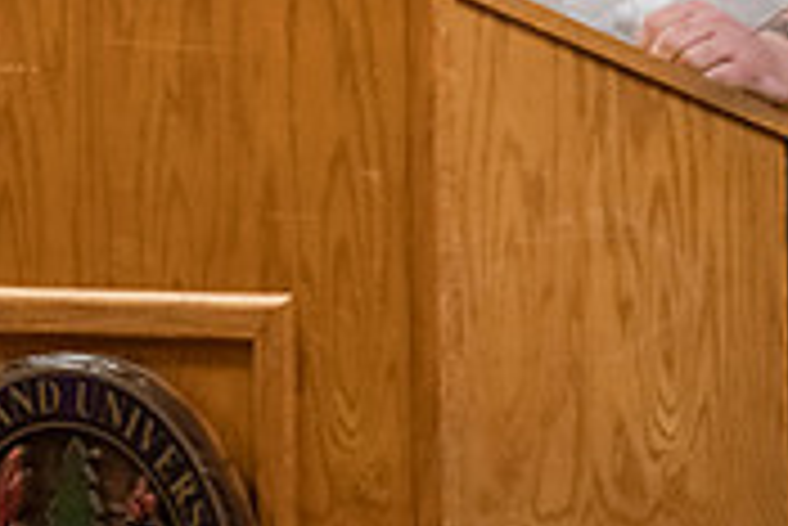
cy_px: -254
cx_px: 329
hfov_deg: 3.1
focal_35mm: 661
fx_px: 14480
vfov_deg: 2.1
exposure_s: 1/200
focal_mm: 200
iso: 3200
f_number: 2.8
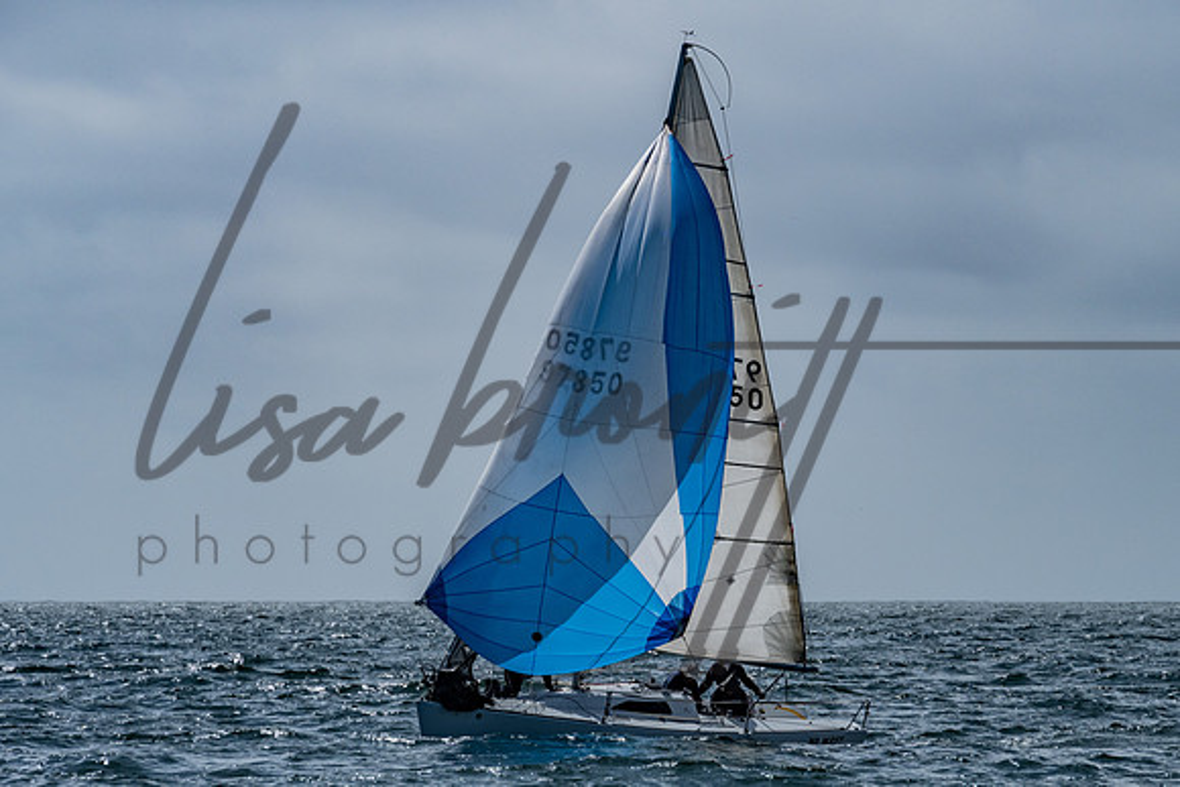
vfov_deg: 6.2
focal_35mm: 223
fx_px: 7321
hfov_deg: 9.2
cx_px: 676
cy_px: 424
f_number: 6.3
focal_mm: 150
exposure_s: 1/4000
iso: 200
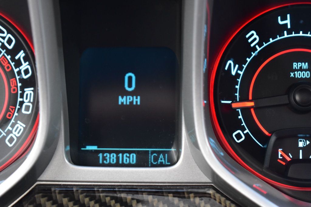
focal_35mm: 78
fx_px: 674
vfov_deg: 17.5
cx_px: 156
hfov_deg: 26.0
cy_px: 104
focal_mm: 52
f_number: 5.6
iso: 1600
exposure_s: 1/15
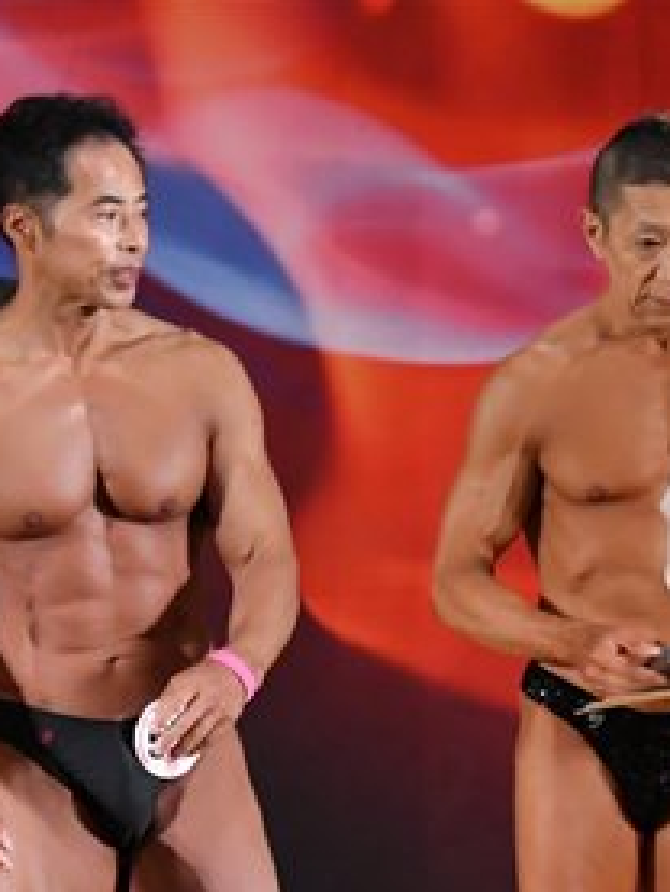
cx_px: 259
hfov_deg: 2.6
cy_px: 828
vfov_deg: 3.4
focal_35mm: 583
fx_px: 15034
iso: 3200
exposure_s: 1/400
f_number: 5.6
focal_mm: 145
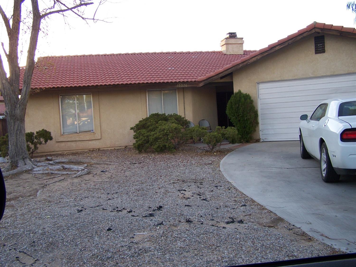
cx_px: 178
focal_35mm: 38
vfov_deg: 37.7
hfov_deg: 49.0
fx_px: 391
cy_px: 134
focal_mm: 6.3
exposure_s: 1/125
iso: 80
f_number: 2.8
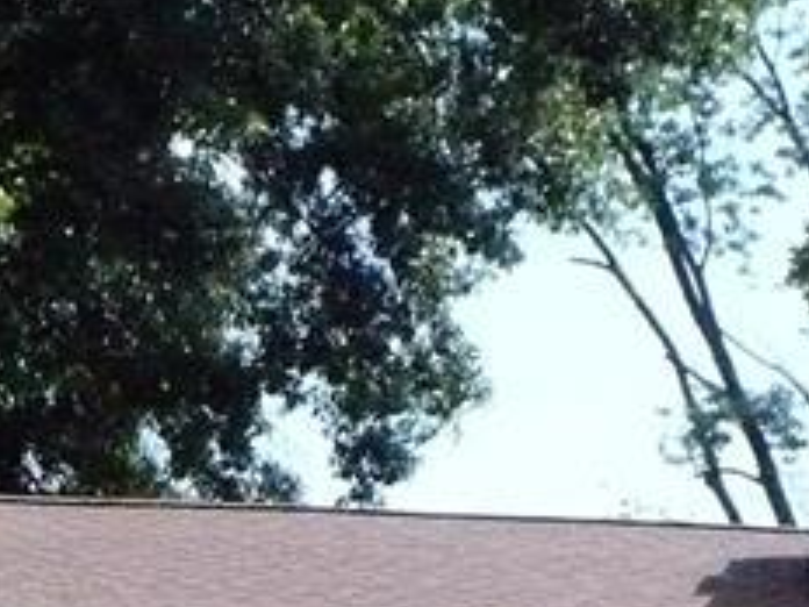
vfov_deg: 8.7
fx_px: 3809
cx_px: 157
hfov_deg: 12.1
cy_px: 1102
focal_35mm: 163
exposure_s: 1/640
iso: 800
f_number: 8
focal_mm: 6.1
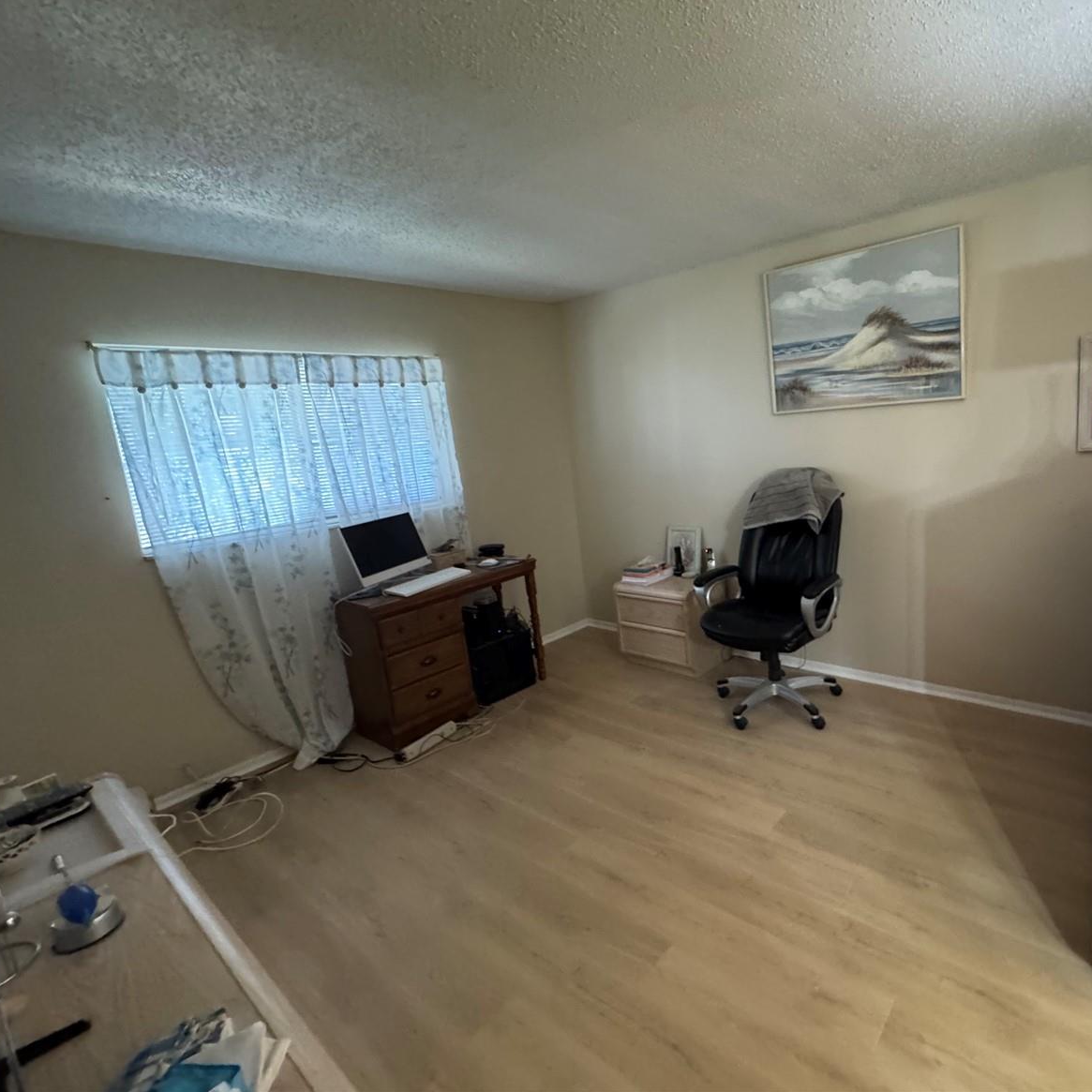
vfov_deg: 83.9
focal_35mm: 17
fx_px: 607
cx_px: 695
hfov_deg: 82.1
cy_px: 531
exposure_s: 1/60
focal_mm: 2.22
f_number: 2.2
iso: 800
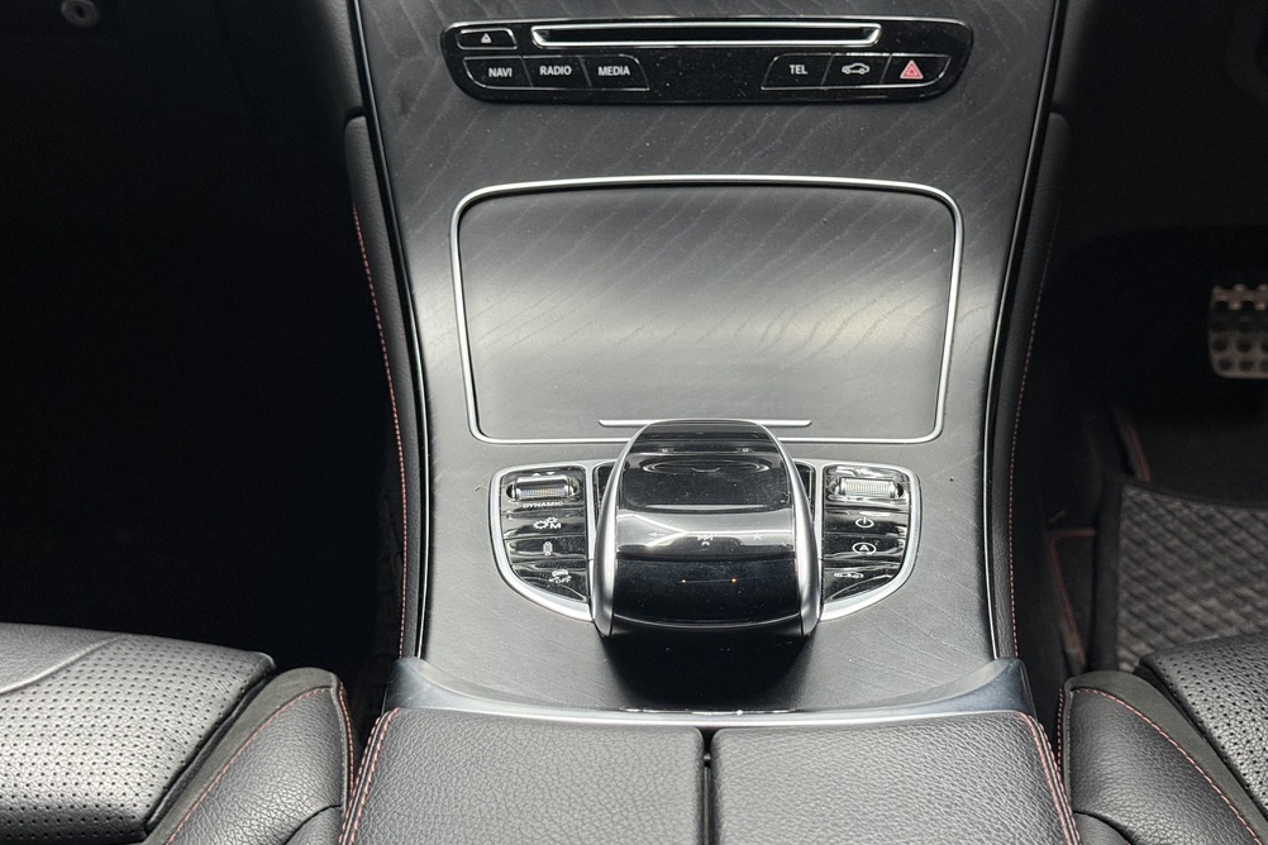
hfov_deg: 38.9
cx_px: 643
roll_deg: +0.7
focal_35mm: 51
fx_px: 1796
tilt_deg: -29.5
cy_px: 431
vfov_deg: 26.5
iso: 400
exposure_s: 1/35
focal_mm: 6.76
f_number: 1.78
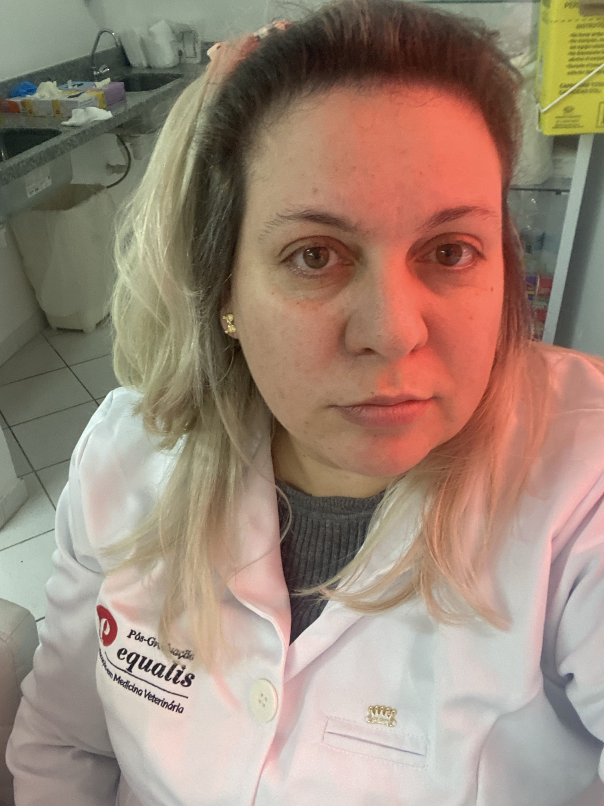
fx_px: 698
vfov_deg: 60.0
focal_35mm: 30
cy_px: 403
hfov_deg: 46.8
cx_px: 302
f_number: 2.2
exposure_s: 1/60
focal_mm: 2.71
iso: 250
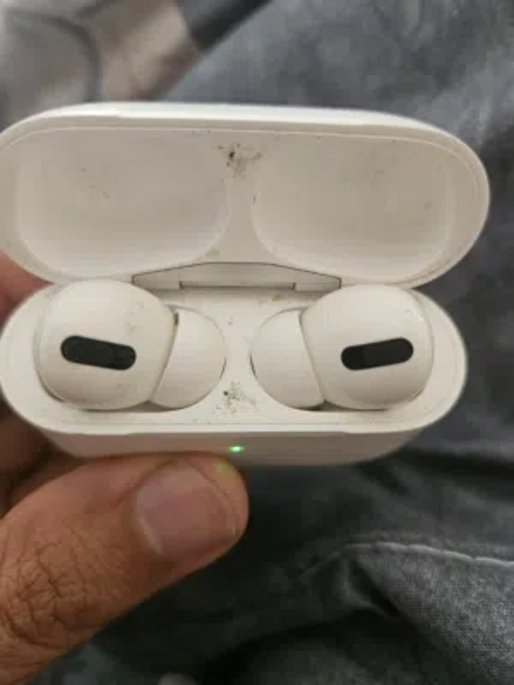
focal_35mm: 23
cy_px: 342
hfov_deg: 58.9
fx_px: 455
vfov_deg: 73.9
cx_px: 257
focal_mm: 5.4
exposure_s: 1/100
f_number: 1.8
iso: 1000
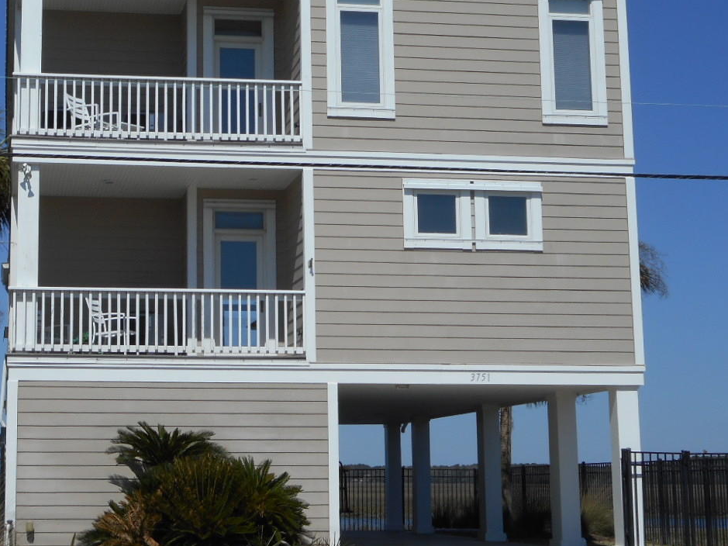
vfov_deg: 19.6
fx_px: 1577
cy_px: 221
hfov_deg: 25.7
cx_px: 203
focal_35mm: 75
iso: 80
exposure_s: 1/1000
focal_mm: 7.9
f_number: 4.7
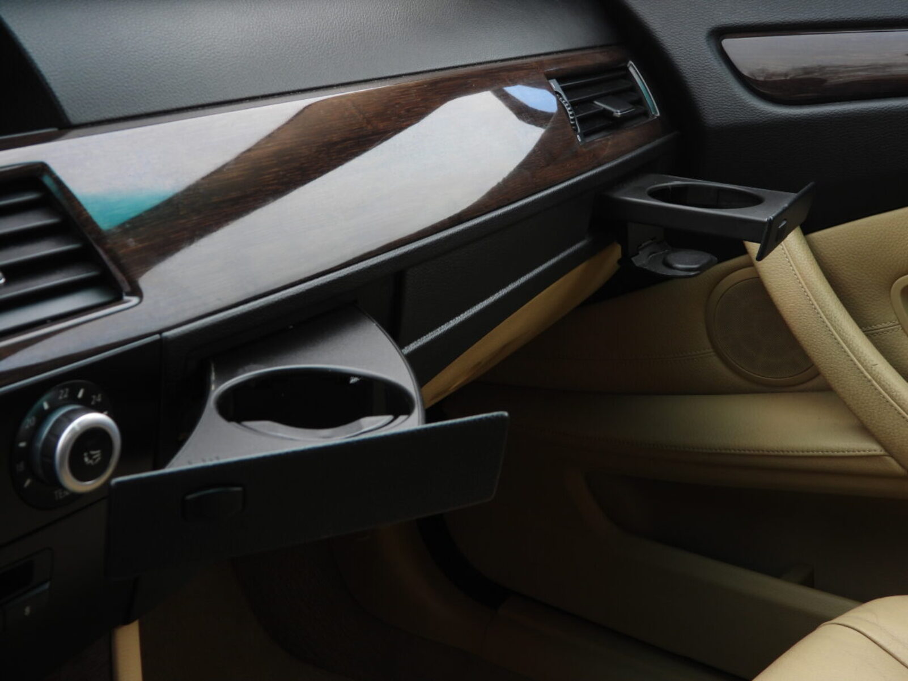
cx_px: 454
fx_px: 1312
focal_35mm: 50
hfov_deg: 38.2
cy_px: 340
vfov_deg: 29.1
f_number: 3.2
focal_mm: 9
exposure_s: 1/60
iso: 100
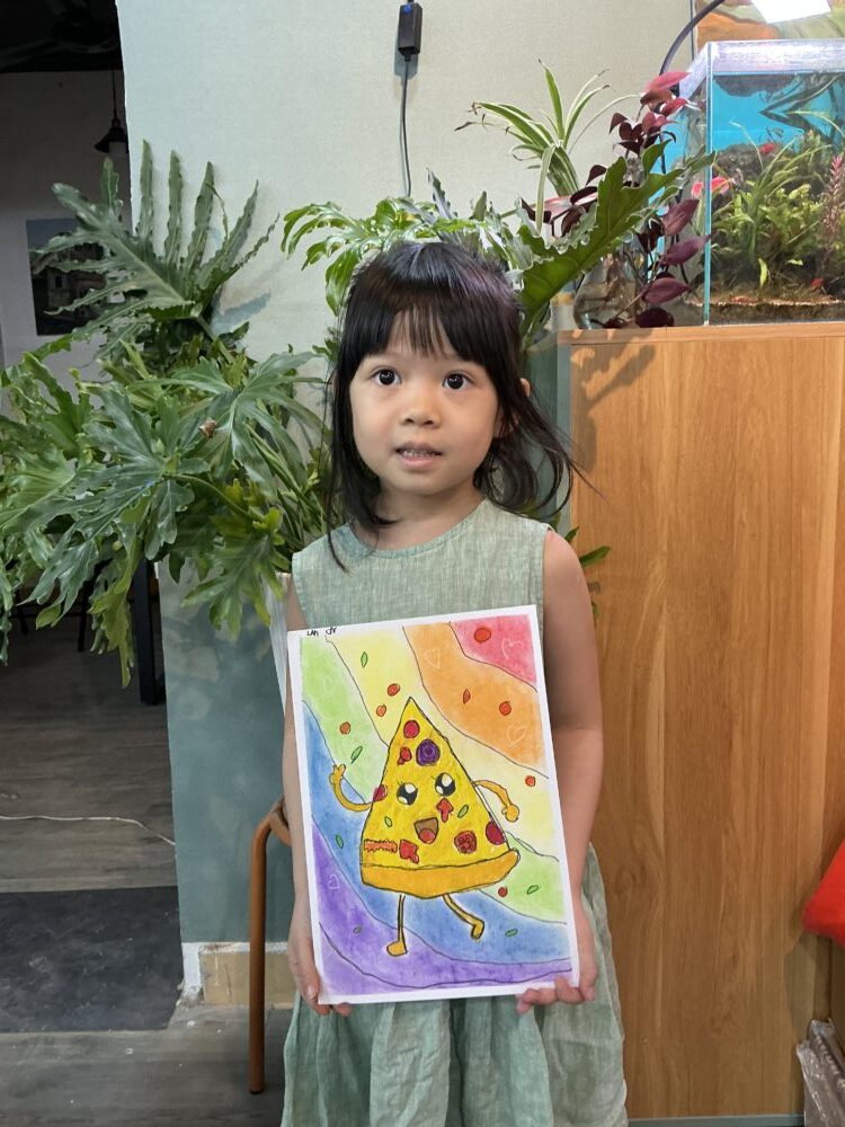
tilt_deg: -9.4
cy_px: 564
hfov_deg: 49.7
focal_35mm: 28
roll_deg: +1.9
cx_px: 422
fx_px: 911
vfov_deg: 63.4
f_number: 1.8
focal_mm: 3
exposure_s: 1/60
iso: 125
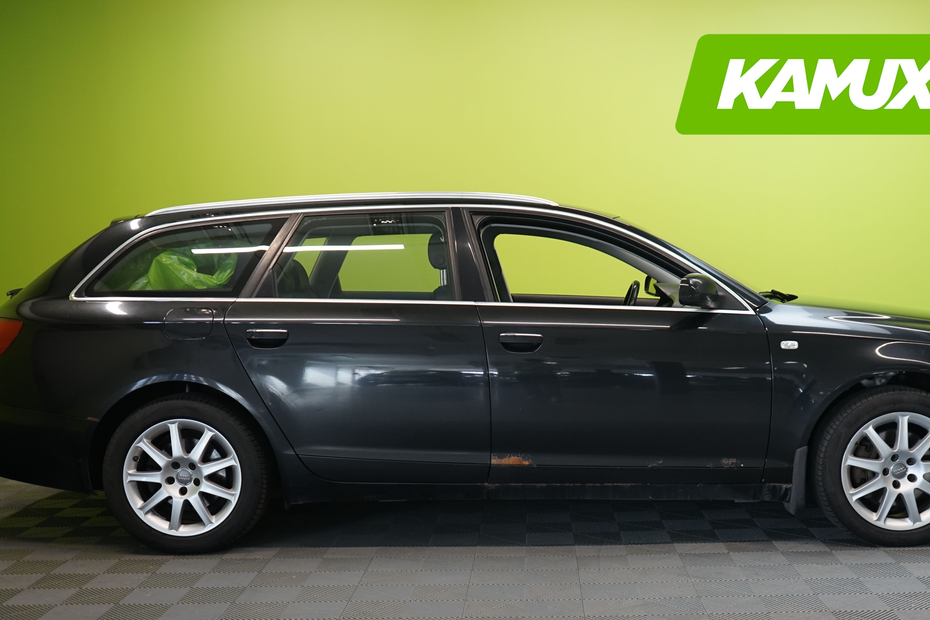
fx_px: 1137
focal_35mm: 44
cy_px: 386
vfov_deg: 30.4
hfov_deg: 44.4
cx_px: 528
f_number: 4.5
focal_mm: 35
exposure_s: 1/30
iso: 800
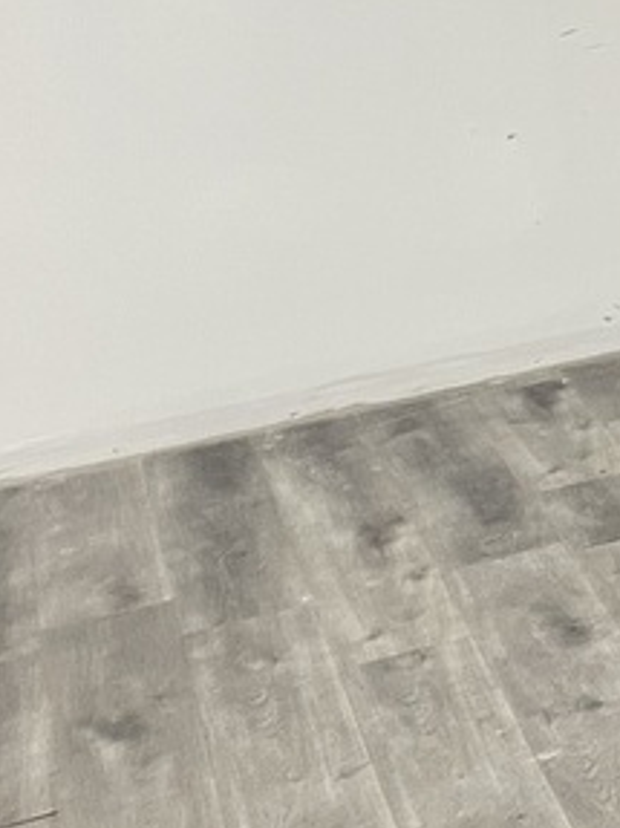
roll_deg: +3.1
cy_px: 375
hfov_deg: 13.9
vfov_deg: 20.9
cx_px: 1142
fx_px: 2246
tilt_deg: -13.7
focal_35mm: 94
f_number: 1.6
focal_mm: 5.1
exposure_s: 1/60
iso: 160
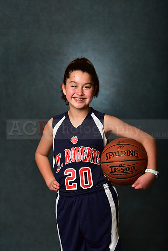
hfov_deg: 13.4
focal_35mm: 102
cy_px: 126
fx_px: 714
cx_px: 84
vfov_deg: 20.0
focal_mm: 102
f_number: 4.5
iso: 250
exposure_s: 1/250
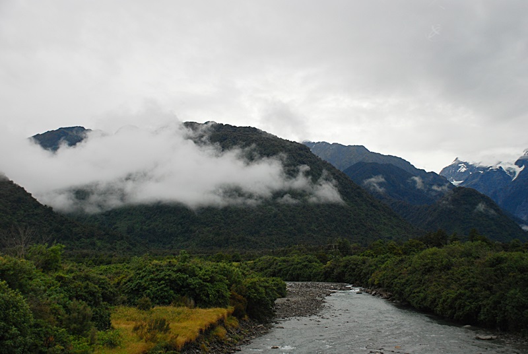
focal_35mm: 46
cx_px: 264
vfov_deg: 29.0
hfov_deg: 42.3
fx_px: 683
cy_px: 177
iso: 400
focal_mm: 31
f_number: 5.6
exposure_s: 1/400
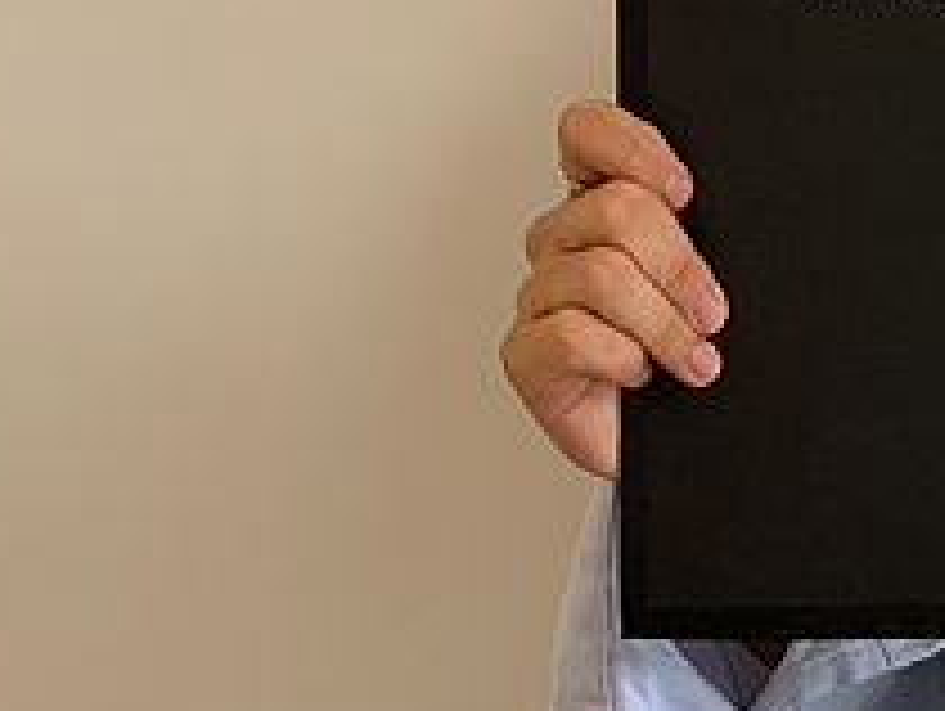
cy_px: -421
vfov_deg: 8.4
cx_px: 1368
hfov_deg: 11.0
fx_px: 4728
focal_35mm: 173
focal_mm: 6
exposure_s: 1/120
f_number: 2.4
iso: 64
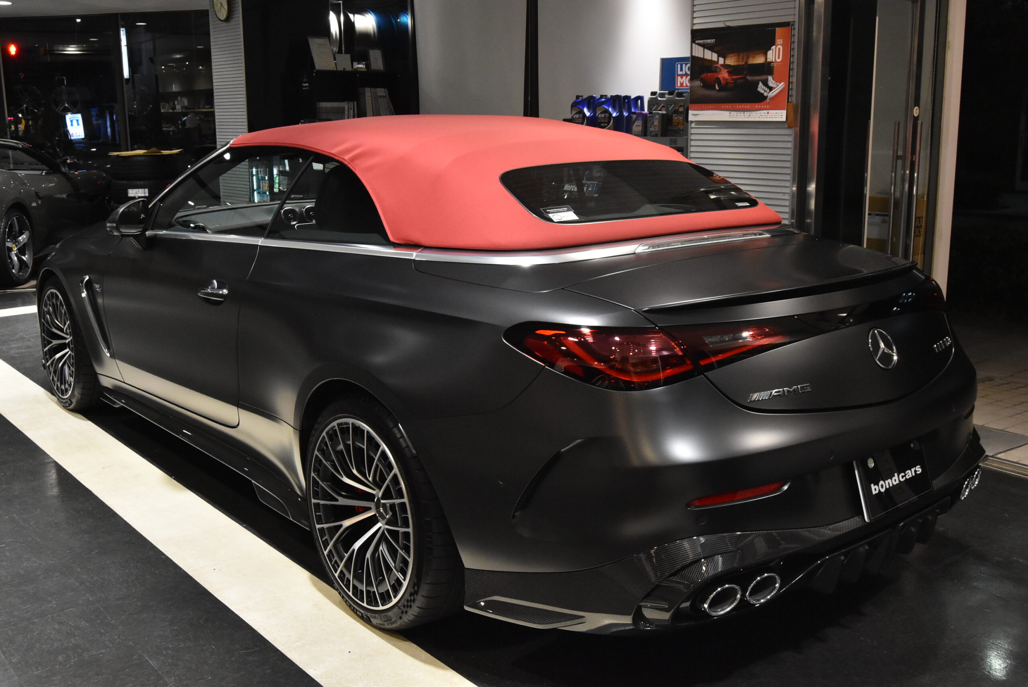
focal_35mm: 34
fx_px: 986
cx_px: 514
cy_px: 344
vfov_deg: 38.4
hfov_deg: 55.1
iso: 3200
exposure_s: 1/40
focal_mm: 23
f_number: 8
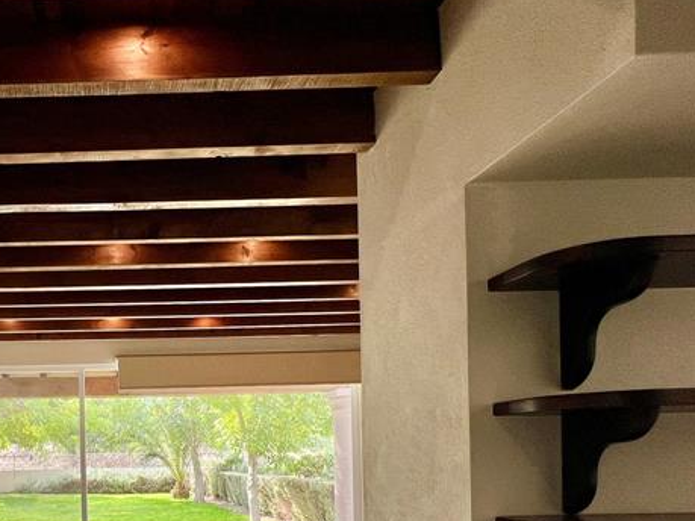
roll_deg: +0.8
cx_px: 97
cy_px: 466
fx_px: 582
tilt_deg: -0.4
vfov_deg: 44.1
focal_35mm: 29
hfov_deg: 55.2
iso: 40
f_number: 1.8
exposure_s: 1/99
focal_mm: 1.57
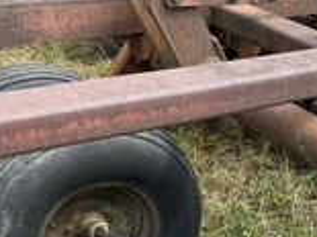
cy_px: 223
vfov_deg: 22.9
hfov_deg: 30.4
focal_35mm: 62
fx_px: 567
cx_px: 258
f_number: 1.78
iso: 80
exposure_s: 1/1174
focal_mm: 6.76
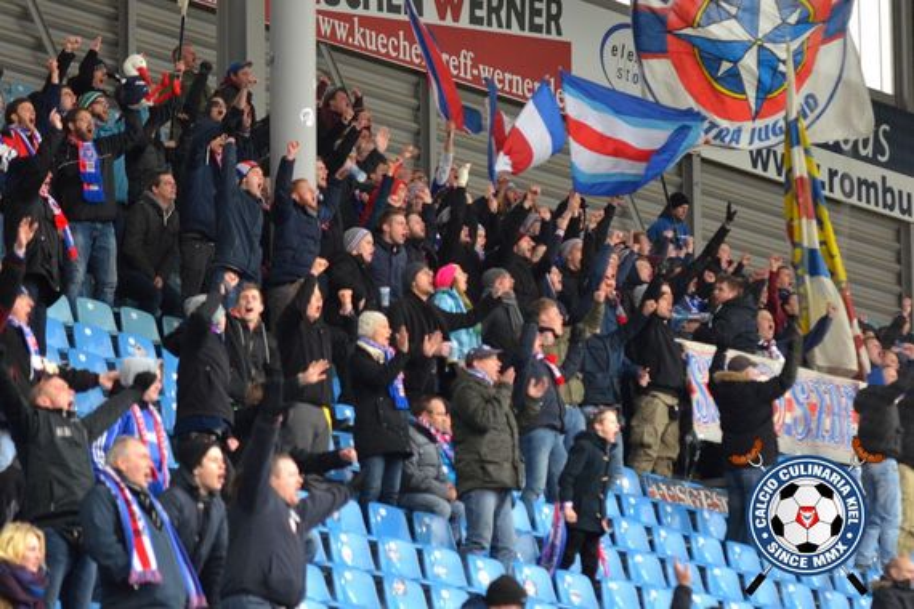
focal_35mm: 168
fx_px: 4265
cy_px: 304
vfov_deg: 8.2
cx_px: 457
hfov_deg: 12.2
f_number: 2.8
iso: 1000
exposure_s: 1/500
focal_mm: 112
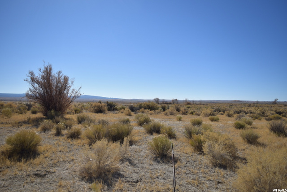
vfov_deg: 48.0
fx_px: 215
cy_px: 96
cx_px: 144
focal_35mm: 27
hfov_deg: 67.3
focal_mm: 18
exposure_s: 1/4000
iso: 200
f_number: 3.5
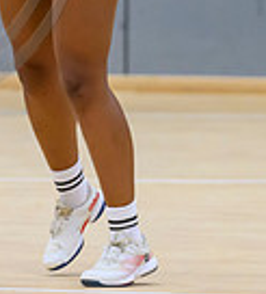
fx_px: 8661
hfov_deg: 1.8
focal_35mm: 945
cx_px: -54
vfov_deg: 1.9
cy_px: -113
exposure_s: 1/800
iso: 4000
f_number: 4
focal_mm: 200
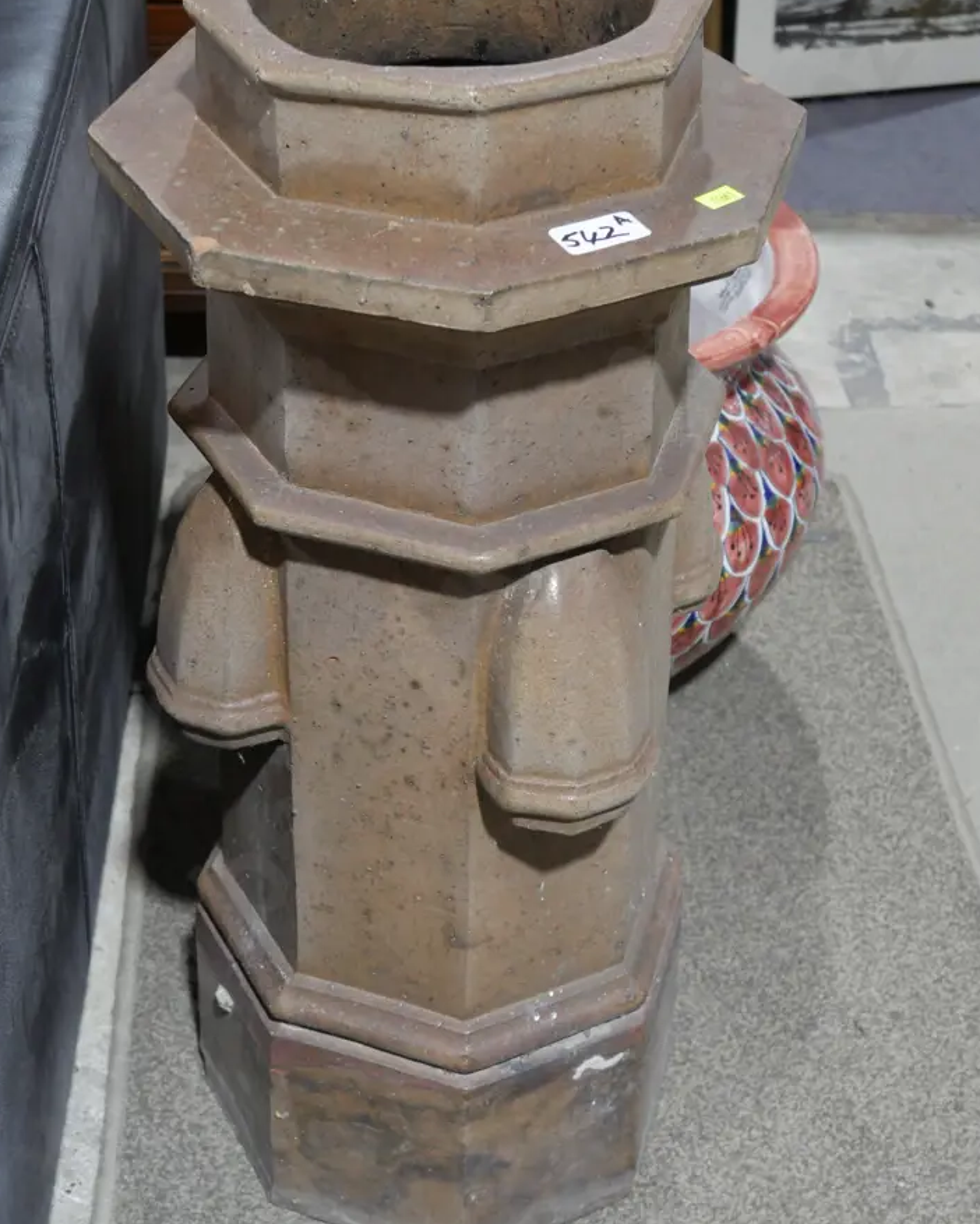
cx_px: 463
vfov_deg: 33.0
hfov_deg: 26.7
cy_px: 606
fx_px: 2066
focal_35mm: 57
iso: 1600
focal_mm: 25
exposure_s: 1/60
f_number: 5.3
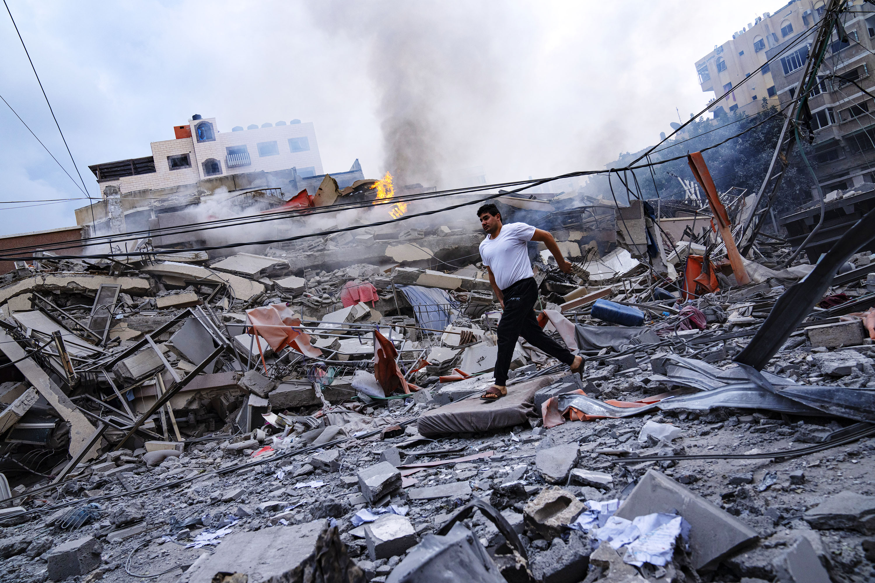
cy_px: 292
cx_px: 438
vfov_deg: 53.1
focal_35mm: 24
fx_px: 583
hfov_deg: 73.7
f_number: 4.5
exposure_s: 1/800
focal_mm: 24
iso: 500
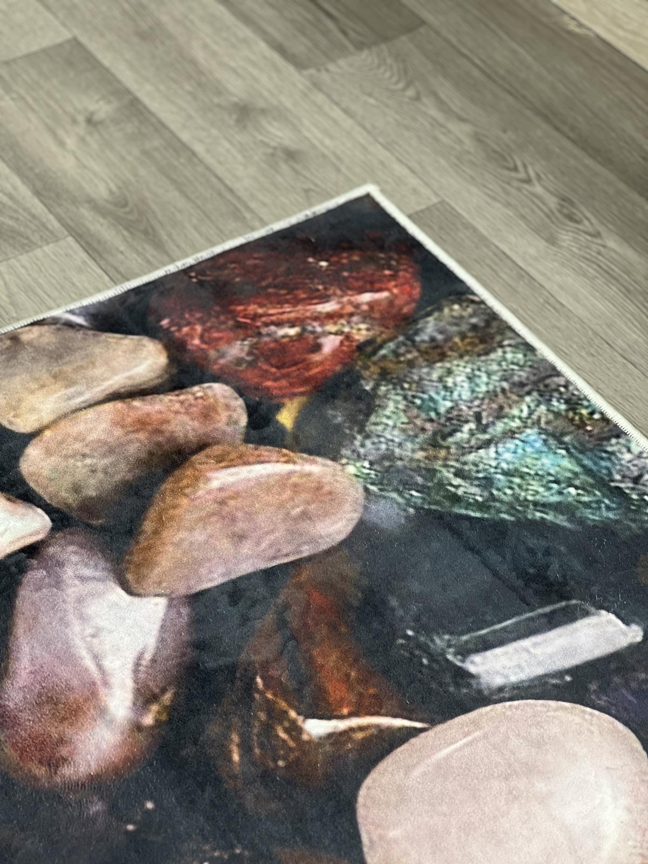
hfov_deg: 19.1
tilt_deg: -43.9
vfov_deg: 25.3
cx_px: 324
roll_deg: -1.1
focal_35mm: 77
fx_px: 1922
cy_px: 432
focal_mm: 9
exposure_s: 1/33
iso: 125
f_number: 2.8
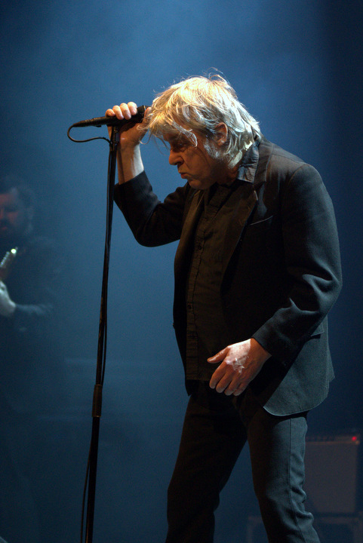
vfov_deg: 19.4
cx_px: 182
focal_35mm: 105
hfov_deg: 13.1
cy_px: 272
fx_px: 1586
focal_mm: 70
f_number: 2.8
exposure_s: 1/250
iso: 3200
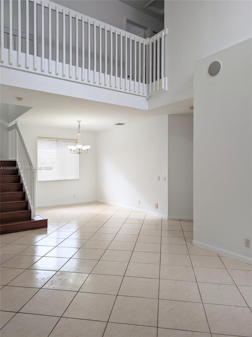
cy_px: 168
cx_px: 126
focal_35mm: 24
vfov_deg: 71.6
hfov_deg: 56.8
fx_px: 233
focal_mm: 6.9
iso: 25
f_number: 1.68
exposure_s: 1/120
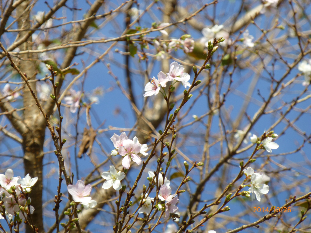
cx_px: 156
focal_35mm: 364
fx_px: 3270
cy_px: 116
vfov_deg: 4.1
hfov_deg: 5.4
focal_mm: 65
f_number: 5.9
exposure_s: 1/320
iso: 100
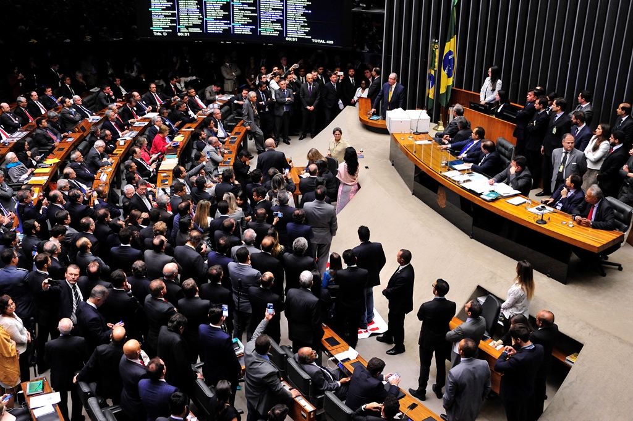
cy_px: 210
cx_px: 316
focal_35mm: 46
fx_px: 808
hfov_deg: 42.8
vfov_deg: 29.2
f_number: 4.5
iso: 3200
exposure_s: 1/60
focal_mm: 46
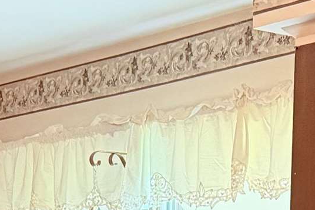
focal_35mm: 143
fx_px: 1251
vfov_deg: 8.8
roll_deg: +0.5
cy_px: 487
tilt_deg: -5.9
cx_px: 45
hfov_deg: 14.2
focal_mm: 6.76
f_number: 1.78
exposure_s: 1/40
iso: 640
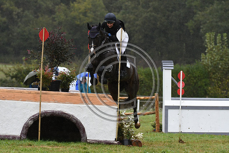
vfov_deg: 4.6
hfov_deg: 6.9
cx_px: 114
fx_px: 1909
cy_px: 76
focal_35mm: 300
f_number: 4.5
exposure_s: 1/1250
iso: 1400
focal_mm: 200
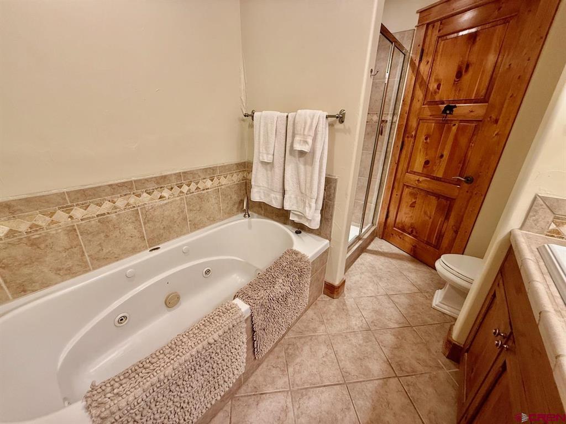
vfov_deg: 85.7
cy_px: 212
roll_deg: -0.8
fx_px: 229
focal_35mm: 14
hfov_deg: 102.1
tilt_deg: -22.4
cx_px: 283
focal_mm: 2.22
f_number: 2.2
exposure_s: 1/60
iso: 250
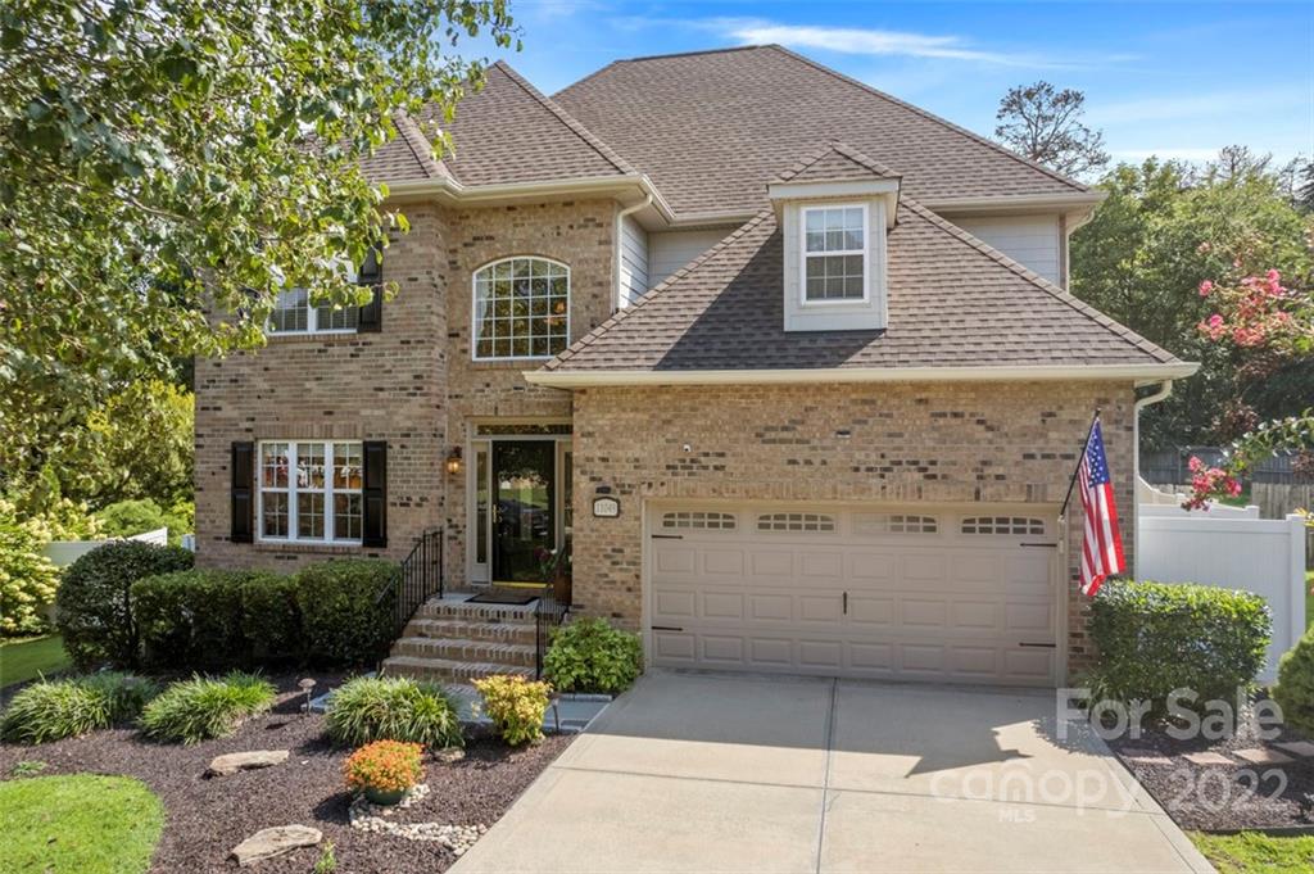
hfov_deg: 78.6
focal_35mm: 22
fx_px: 802
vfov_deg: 57.1
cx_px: 657
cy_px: 437
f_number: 2.8
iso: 100
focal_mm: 8.38
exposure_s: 1/1250
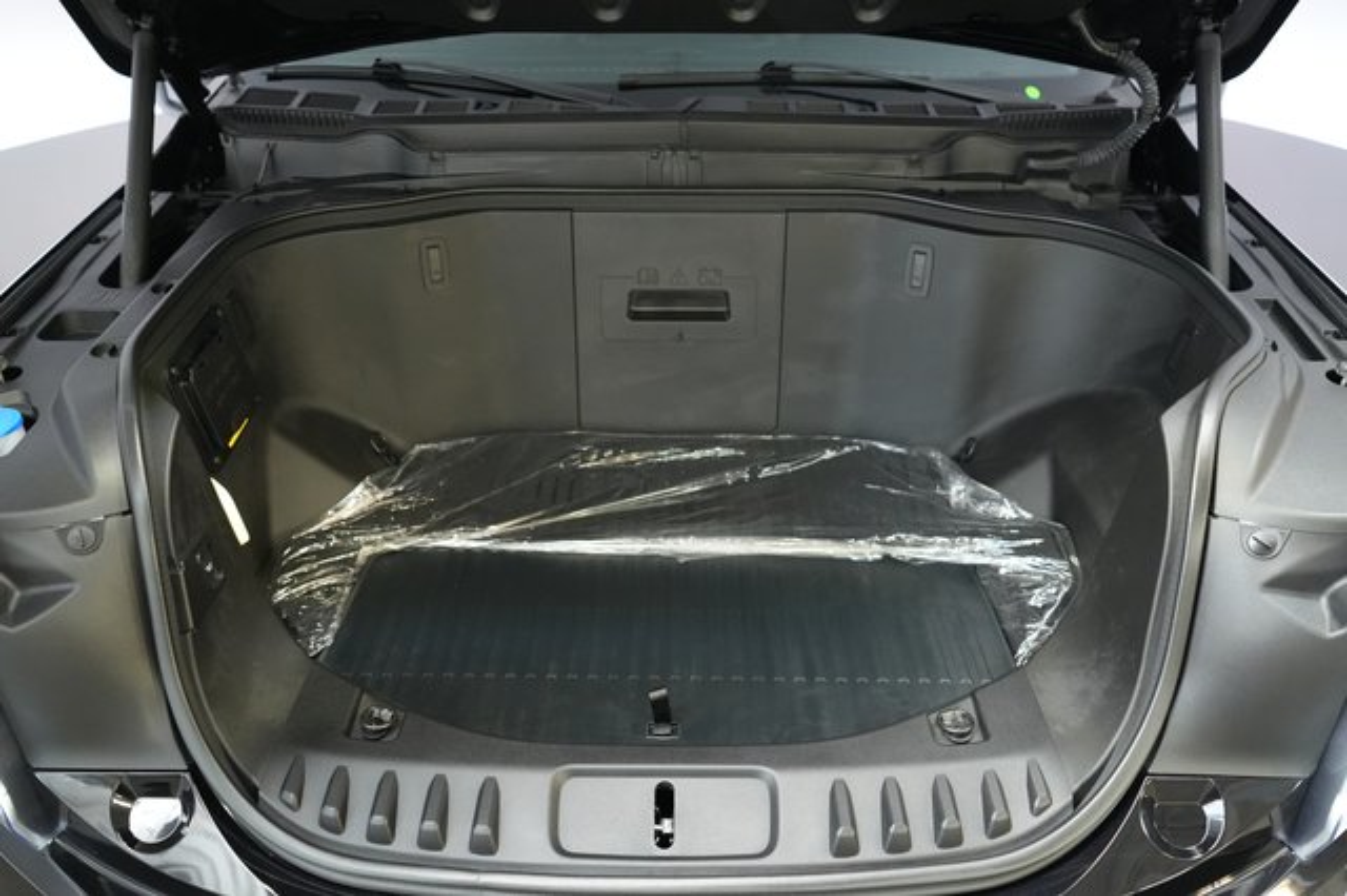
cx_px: 674
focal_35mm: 28
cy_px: 448
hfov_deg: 65.5
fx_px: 1047
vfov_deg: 46.4
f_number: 2.8
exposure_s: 1/160
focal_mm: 28
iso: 6400
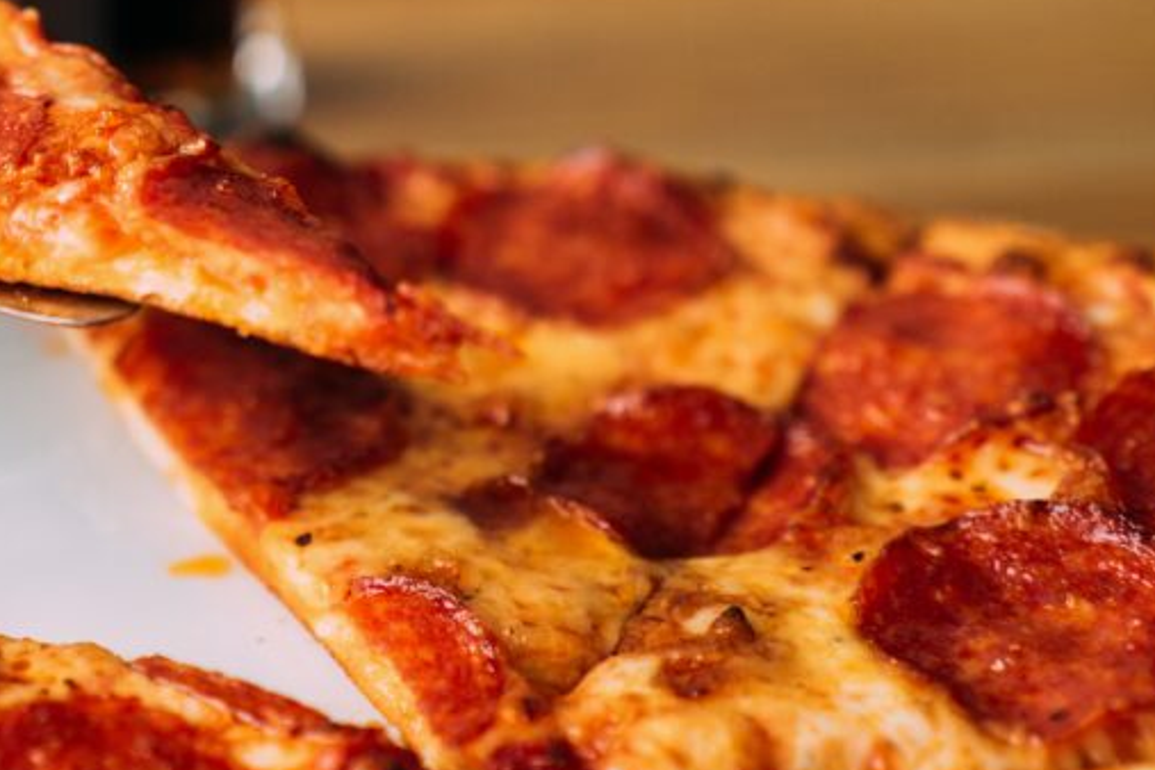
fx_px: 3240
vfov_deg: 13.5
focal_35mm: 101
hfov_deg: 19.7
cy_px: 124
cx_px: 23
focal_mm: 50
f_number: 2.2
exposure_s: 1/200
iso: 400
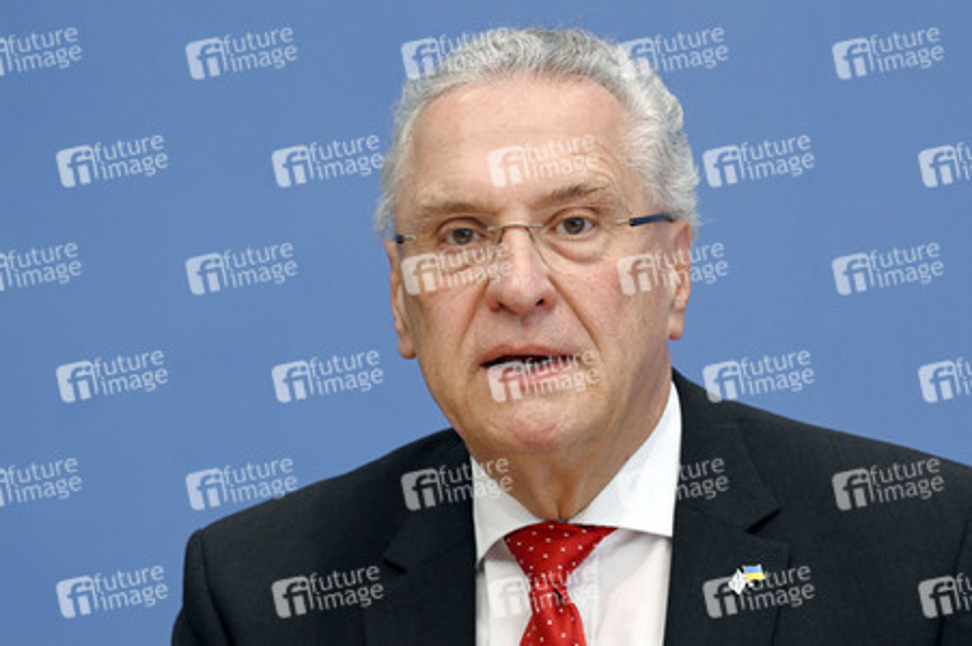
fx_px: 4317
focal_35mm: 160
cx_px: 486
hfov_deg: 12.8
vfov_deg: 8.6
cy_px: 323
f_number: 6.3
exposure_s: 1/500
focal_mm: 160
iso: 3200
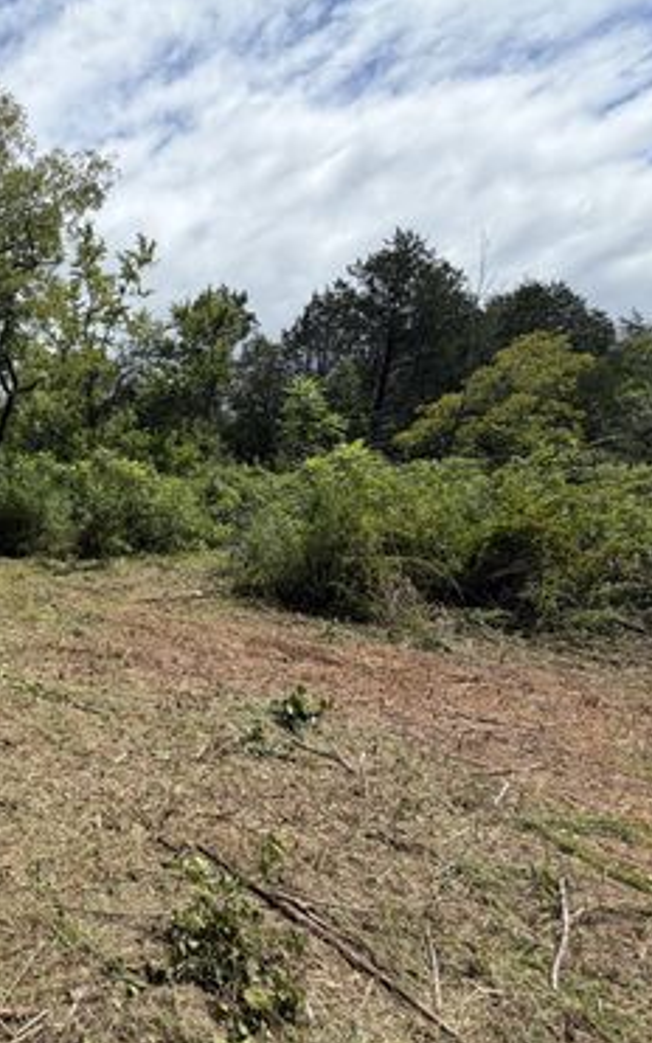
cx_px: -25
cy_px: 519
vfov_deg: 85.1
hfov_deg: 47.4
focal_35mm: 20
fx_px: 568
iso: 20
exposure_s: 1/1033
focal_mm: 2.22
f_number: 2.2
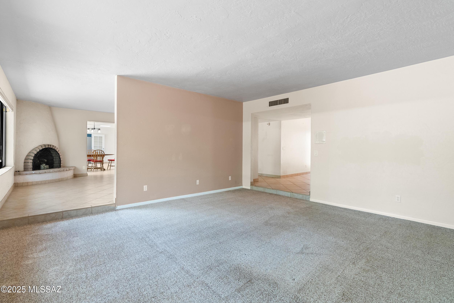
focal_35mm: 16
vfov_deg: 73.8
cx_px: 227
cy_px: 152
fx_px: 202
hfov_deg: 96.7
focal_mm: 16
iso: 400
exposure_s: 1
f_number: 8
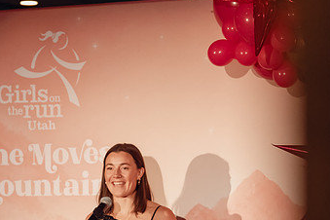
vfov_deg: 6.7
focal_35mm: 205
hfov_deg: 10.0
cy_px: 167
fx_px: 1879
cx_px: 114
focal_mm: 86
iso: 3200
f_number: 2.8
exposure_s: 1/320
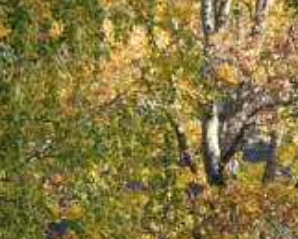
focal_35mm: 132
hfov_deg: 12.5
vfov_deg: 11.2
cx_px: 624
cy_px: 369
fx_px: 1165
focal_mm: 18
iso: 200
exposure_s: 1/160
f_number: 6.3
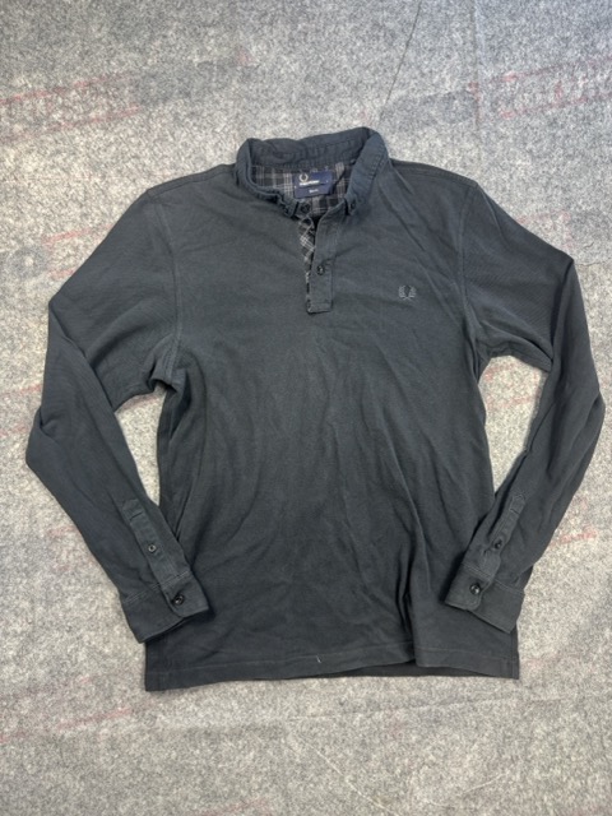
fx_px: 566
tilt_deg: -63.3
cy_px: 408
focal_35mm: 24
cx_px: 306
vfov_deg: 71.6
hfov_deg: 56.8
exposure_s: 1/100
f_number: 1.78
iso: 160
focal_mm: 6.76
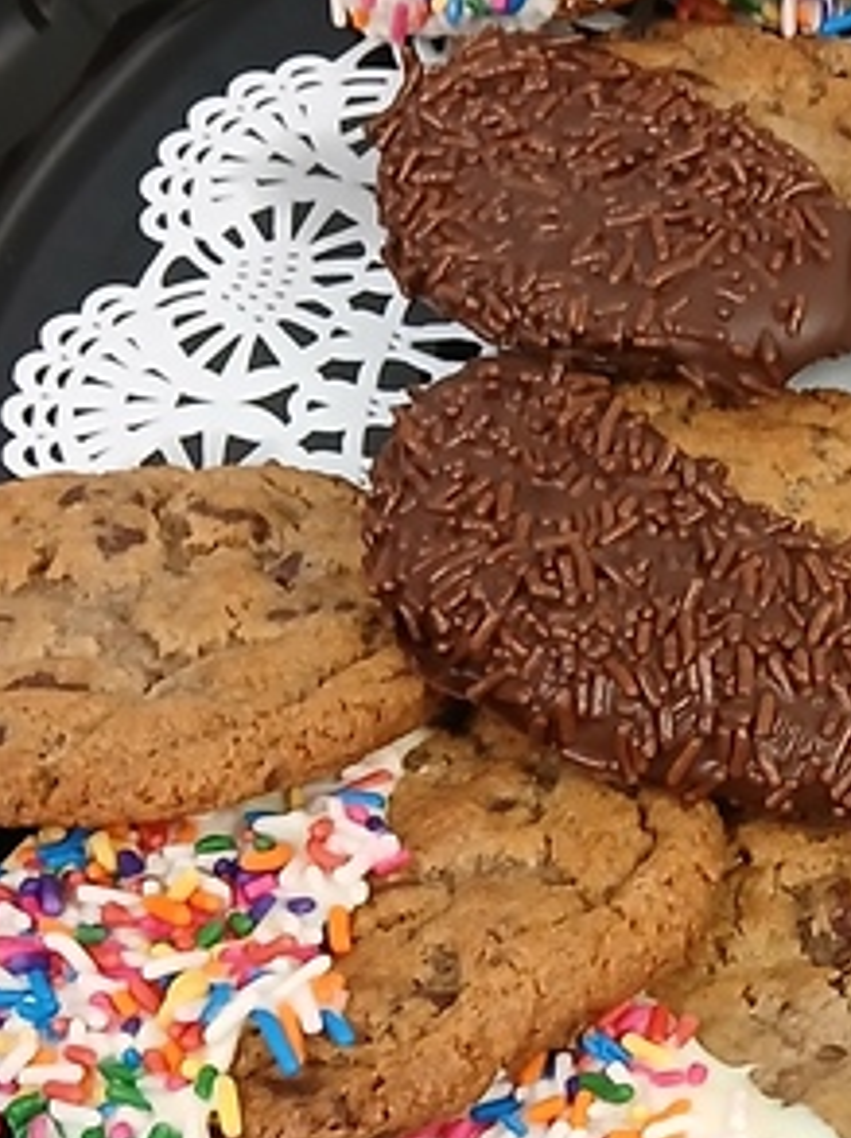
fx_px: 2989
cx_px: 1170
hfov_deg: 15.3
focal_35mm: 91
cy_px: 1029
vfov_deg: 21.1
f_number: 1.8
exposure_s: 1/40
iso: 200
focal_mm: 3.98
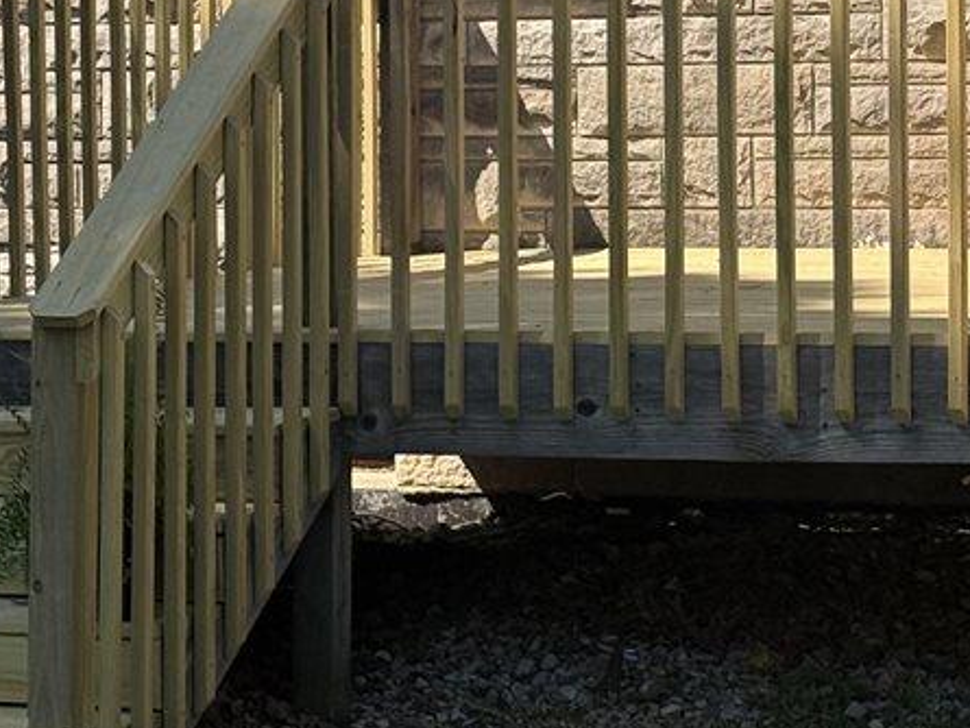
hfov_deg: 14.2
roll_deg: +0.6
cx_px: 848
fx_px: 3868
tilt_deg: +0.0
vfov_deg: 10.7
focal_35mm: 138
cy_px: 81
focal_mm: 6.76
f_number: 1.78
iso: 64
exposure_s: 1/2762
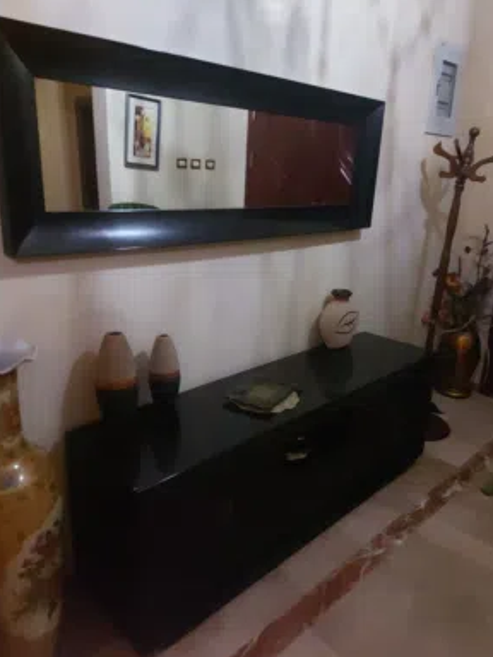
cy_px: 322
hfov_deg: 54.9
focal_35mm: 25
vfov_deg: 69.4
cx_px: 246
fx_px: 475
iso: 2000
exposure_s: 1/17
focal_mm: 5.23
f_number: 1.8
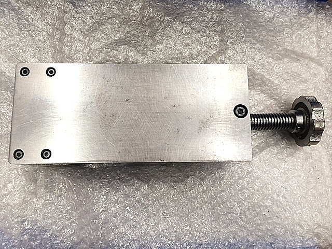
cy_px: 124
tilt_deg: -82.5
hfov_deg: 61.7
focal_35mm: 29
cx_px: 166
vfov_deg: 48.2
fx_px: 278
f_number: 2.2
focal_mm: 4.15
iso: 64
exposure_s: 1/30
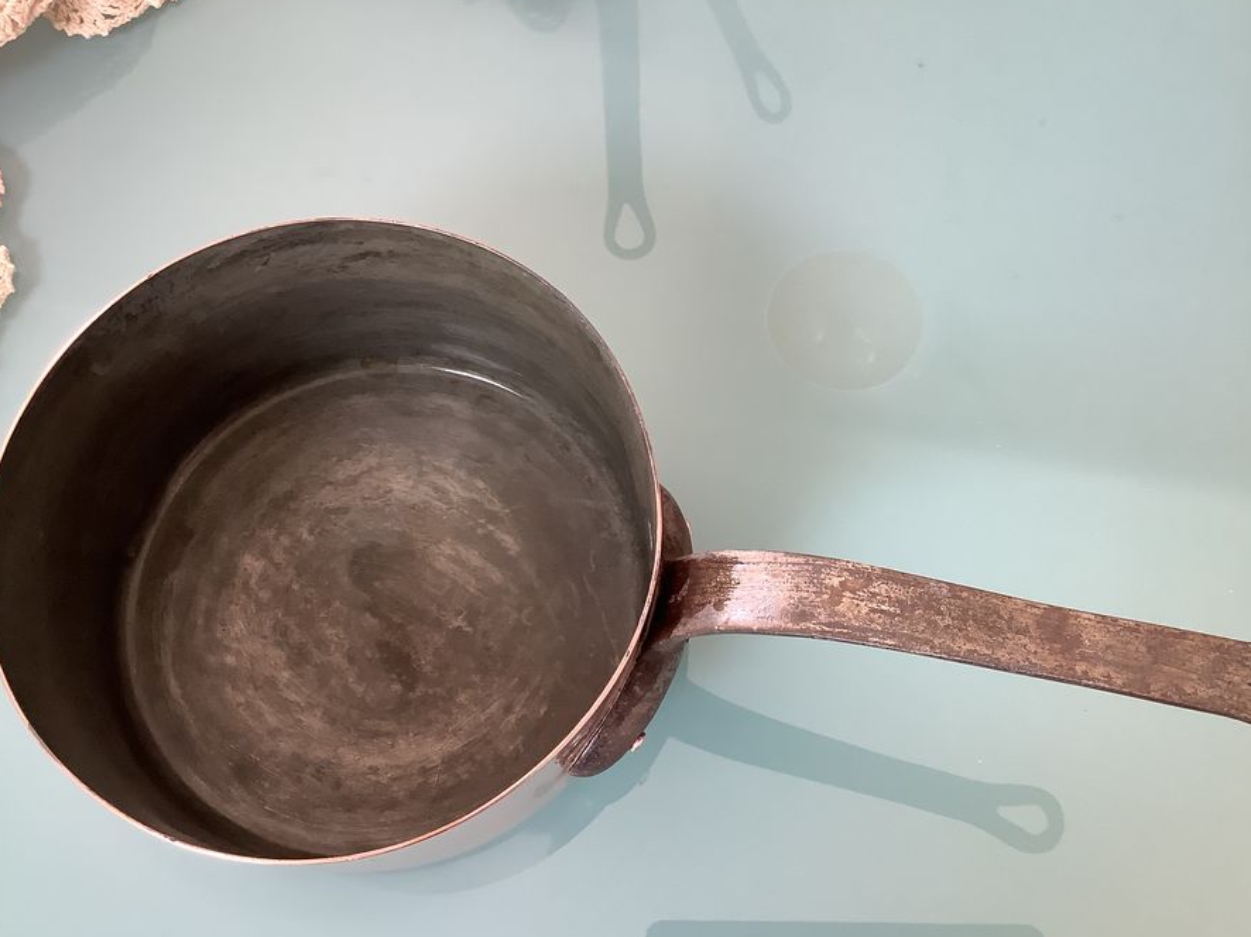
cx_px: 698
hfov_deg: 52.5
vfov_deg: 40.7
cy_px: 470
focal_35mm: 35
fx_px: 1265
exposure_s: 1/50
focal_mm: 3.3
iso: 125
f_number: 2.4
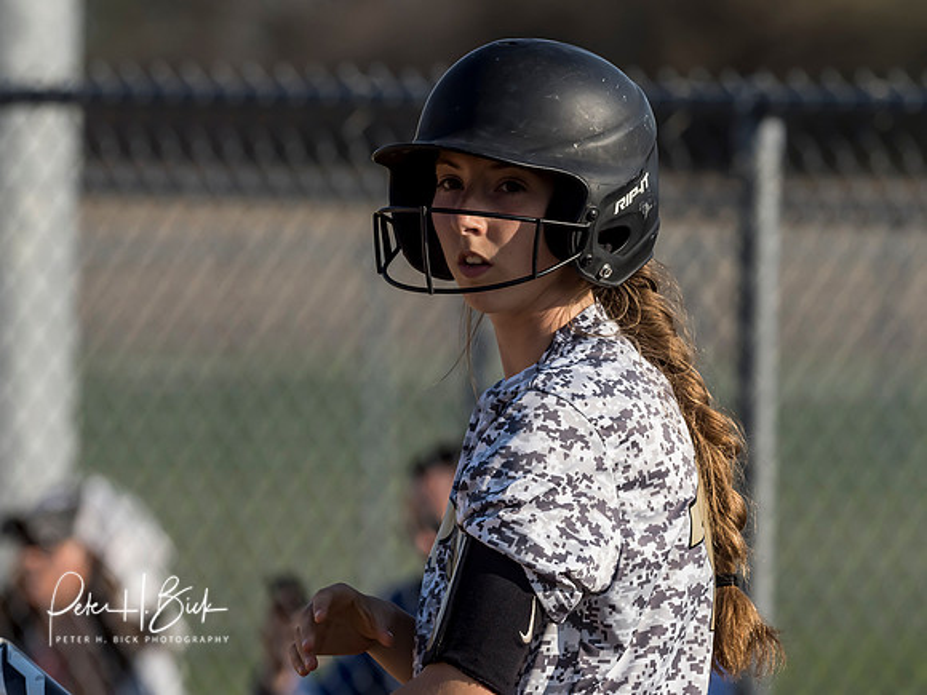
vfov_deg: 2.1
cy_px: 349
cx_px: 528
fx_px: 18840
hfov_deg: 2.8
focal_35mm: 704
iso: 400
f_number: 6.3
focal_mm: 300
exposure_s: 1/1600
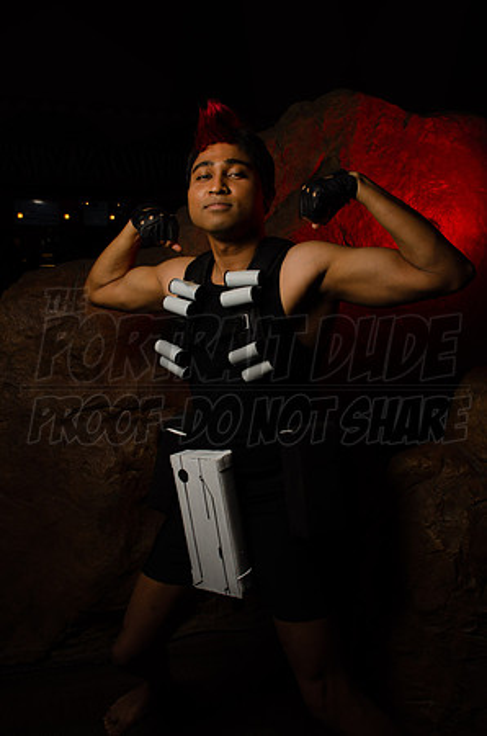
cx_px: 244
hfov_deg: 39.8
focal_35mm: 33
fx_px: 673
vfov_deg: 57.3
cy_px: 368
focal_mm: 22
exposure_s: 1/60
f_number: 22
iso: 200
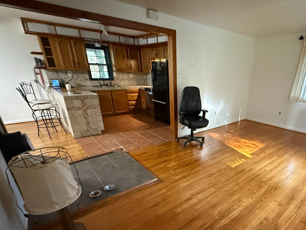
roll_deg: -2.0
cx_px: 201
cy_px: 150
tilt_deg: -23.9
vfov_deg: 64.5
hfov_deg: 79.4
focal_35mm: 20
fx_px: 177
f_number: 2.2
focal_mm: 2.22
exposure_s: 1/40
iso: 1250
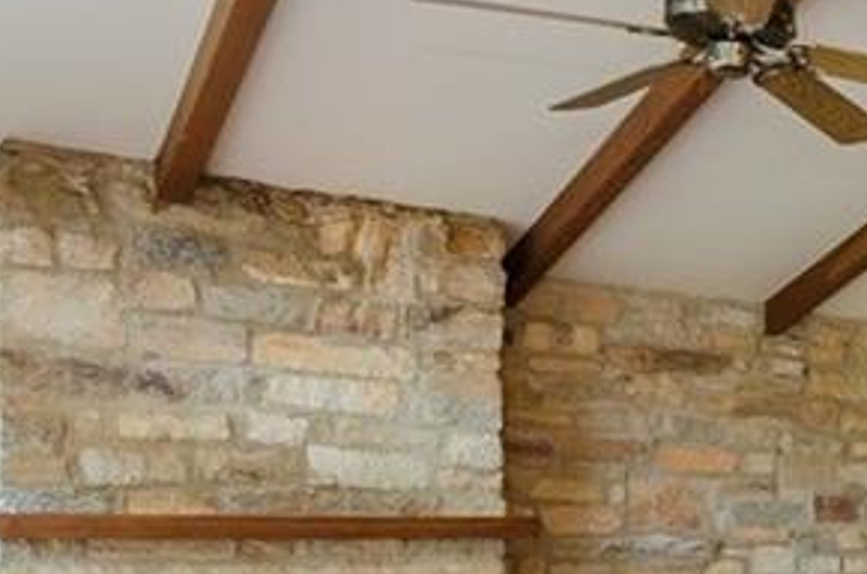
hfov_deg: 30.8
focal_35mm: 53
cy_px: 498
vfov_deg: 24.8
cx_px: 1079
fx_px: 1274
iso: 400
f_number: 7.1
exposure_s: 1/40
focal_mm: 10
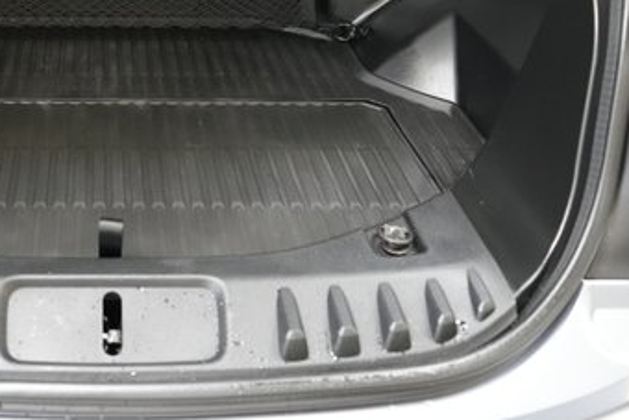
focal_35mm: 47
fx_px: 822
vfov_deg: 27.7
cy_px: 50
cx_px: 107
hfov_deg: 39.9
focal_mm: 25
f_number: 2.8
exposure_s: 1/160
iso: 6400
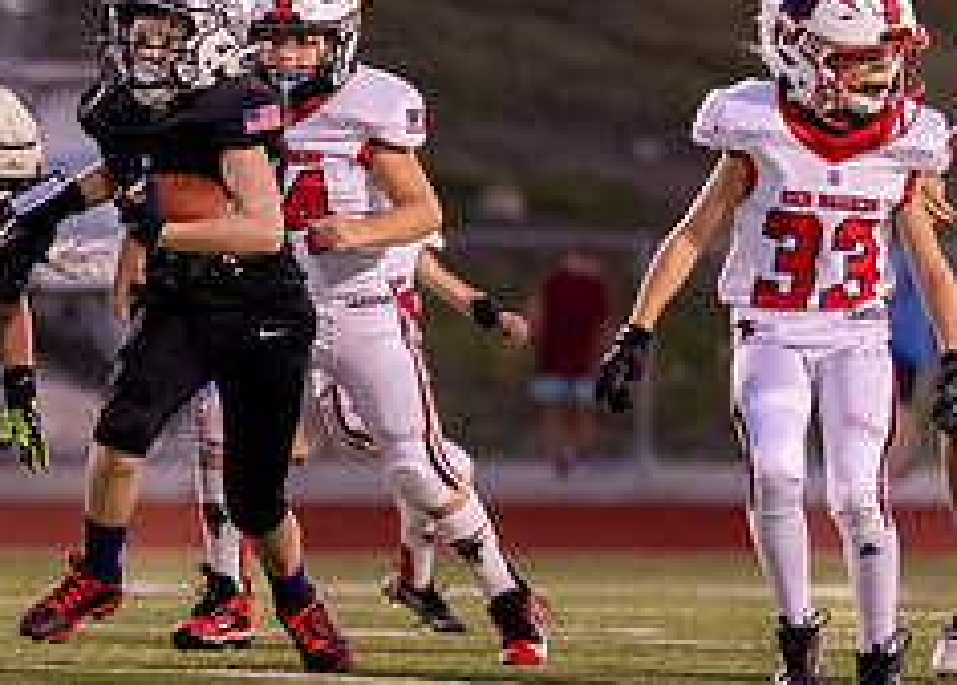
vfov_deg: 2.4
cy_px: 269
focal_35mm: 607
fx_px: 16512
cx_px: 39
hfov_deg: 3.3
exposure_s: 1/1000
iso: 1600
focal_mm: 200
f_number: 2.8
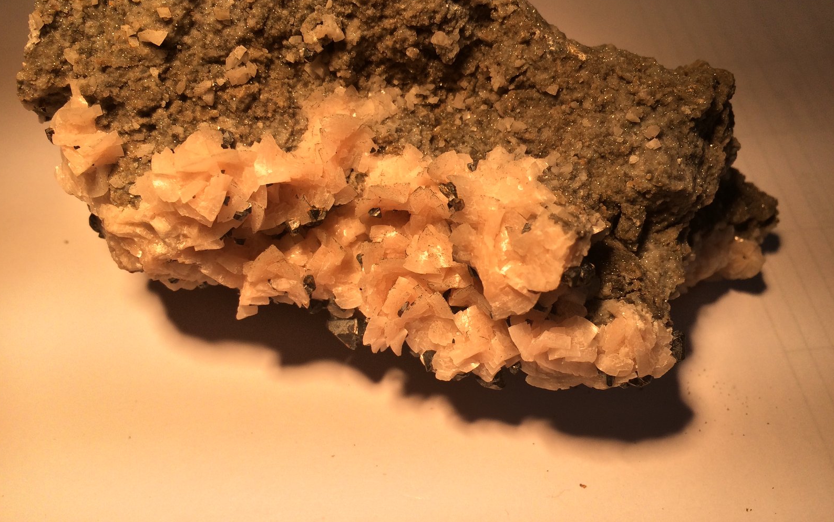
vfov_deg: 40.6
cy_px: 249
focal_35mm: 31
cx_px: 415
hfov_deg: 61.2
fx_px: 705
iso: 32
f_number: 2.2
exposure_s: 1/604
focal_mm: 4.15
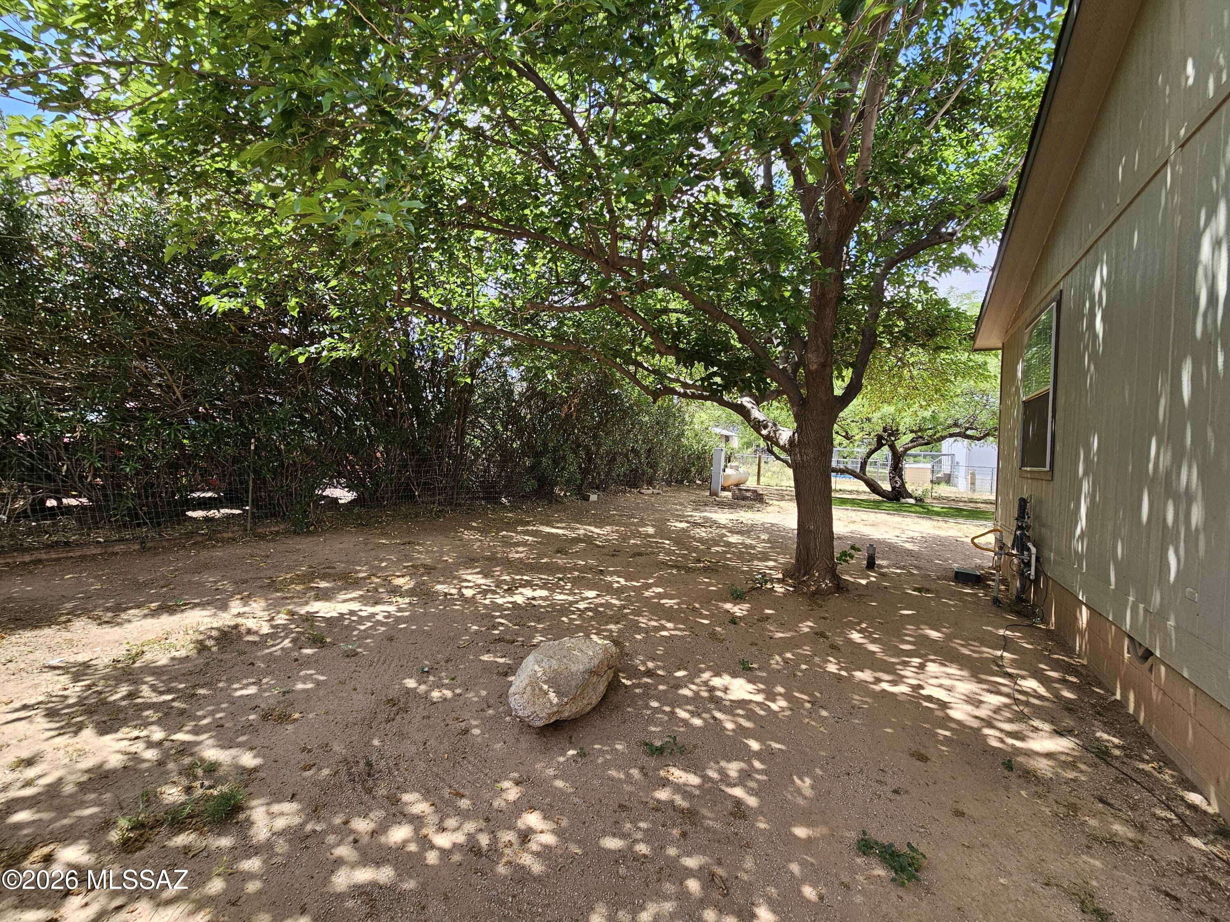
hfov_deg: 106.2
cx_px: 615
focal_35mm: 13
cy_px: 461
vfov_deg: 89.9
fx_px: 462
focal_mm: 2.2
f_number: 2.2
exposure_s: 1/301
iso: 50
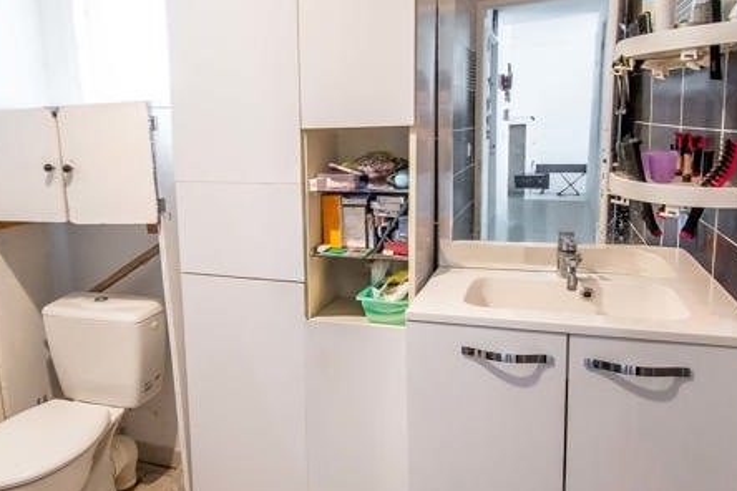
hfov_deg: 66.9
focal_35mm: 27
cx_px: 307
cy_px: 226
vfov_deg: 47.9
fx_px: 553
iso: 800
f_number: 4.5
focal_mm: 10
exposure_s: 1/30
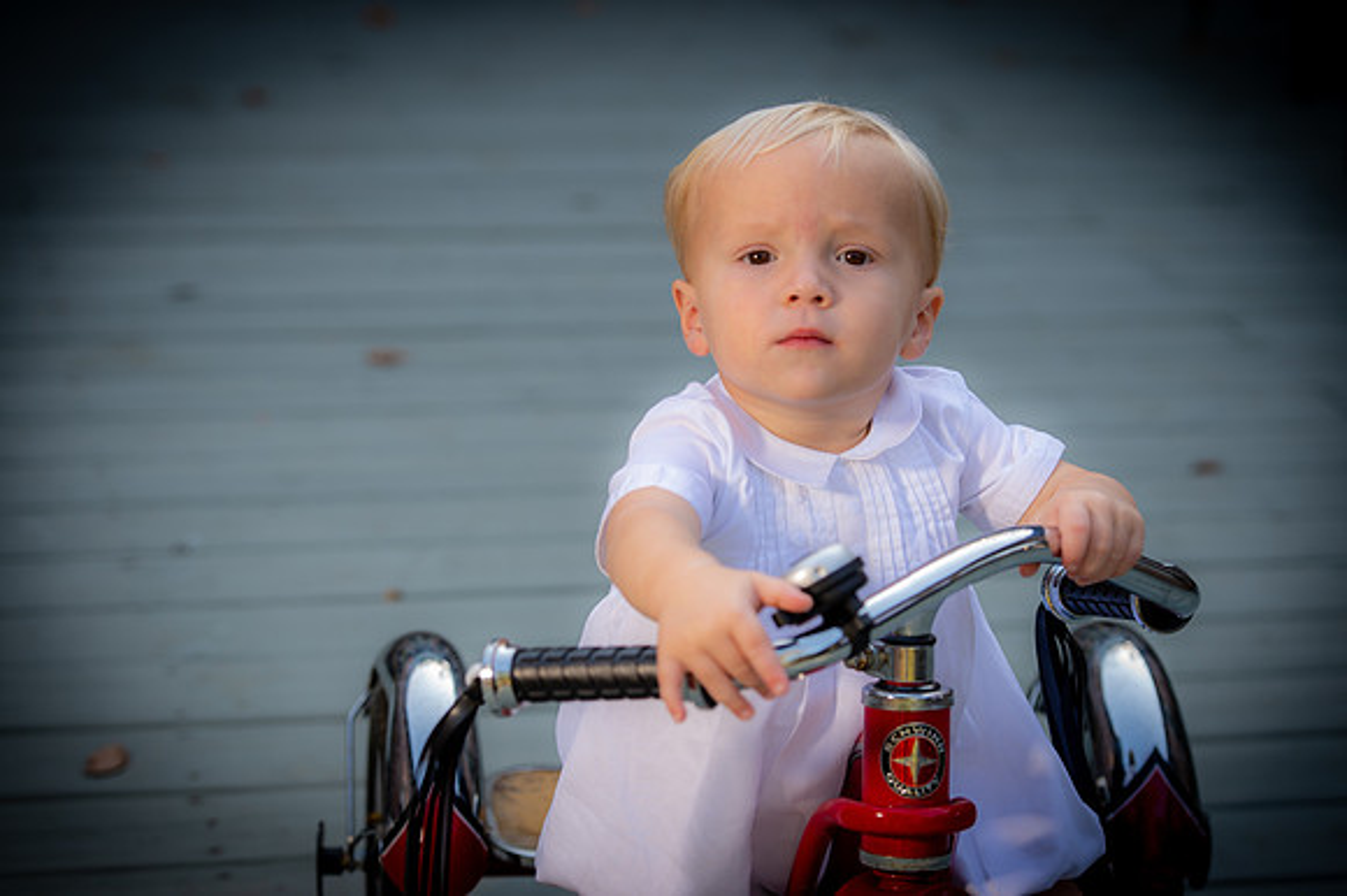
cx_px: 674
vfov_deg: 13.0
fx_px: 3926
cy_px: 448
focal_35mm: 105
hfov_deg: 19.5
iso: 100
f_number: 4.5
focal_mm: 105
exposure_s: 1/125
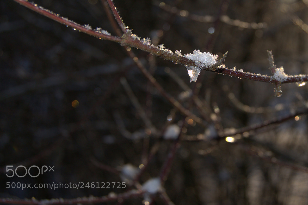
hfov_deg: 30.8
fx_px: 555
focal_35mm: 65
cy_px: 67
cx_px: 198
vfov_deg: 20.8
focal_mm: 32
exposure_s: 1/200
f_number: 8
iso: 100
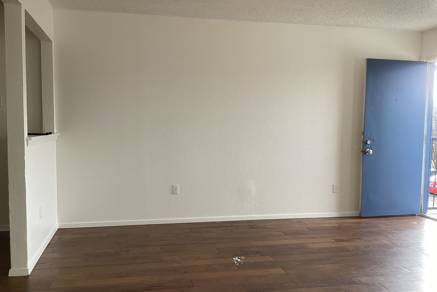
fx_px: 401
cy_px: 163
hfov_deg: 57.2
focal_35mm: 33
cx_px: 214
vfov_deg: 39.9
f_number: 2.4
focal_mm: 3.3
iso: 64
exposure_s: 1/120
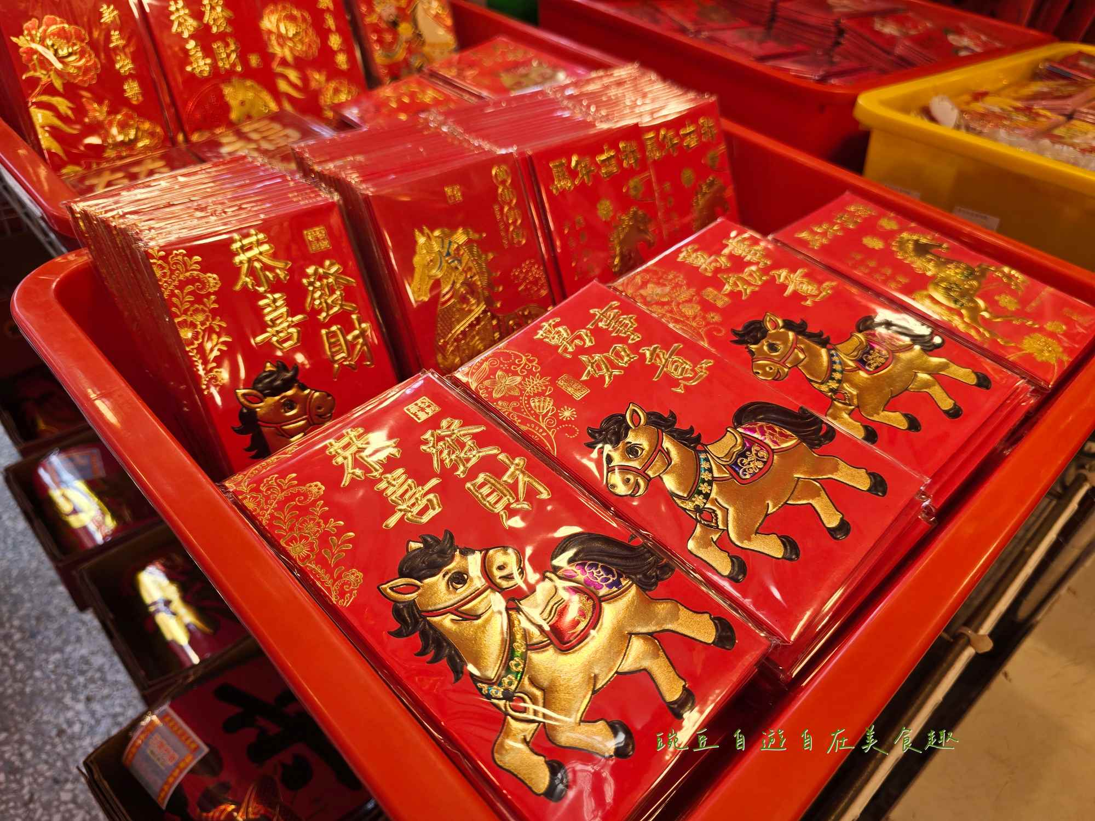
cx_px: 548
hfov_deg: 73.9
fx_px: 728
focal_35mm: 23
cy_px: 410
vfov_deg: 58.9
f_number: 1.7
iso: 25
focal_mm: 6.3
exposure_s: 1/120
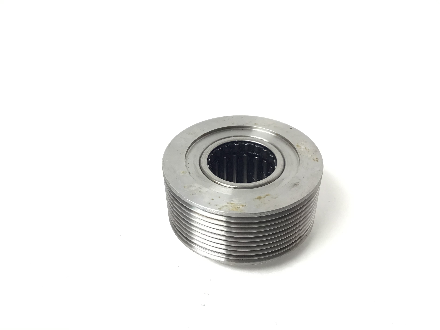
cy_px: 165
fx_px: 394
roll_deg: +2.0
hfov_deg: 58.4
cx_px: 220
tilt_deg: -38.5
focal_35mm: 31
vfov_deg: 45.4
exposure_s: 1/30
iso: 80
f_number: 2.4
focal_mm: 3.3
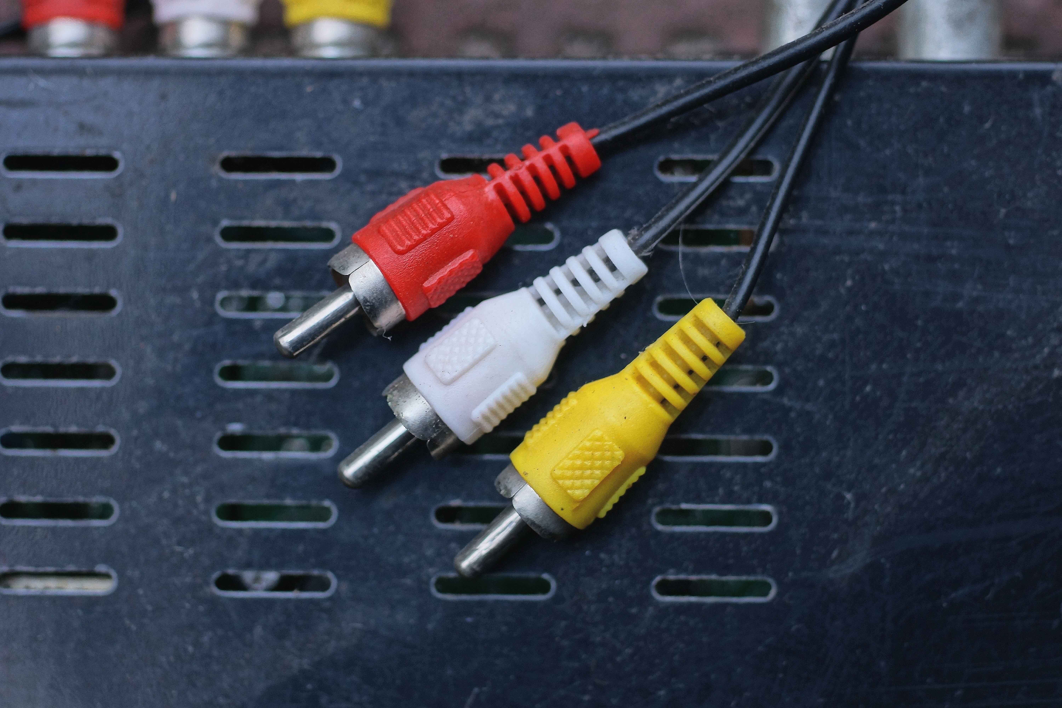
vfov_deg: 18.2
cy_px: 354
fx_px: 2212
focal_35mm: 75
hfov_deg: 27.0
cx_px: 531
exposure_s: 1/50
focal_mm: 50
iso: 400
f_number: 2.8
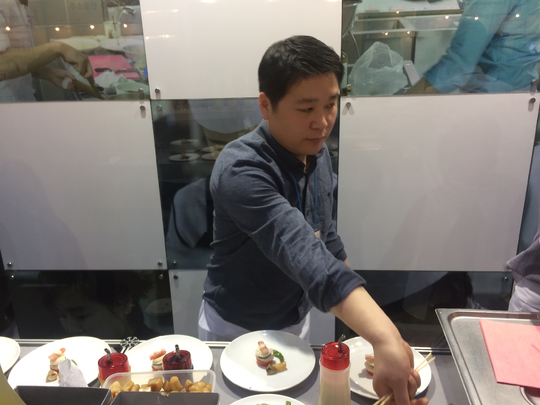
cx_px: 270
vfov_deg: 48.2
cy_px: 202
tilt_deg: -20.1
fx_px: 452
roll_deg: +2.5
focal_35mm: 29
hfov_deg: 61.7
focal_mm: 4.15
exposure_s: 1/30
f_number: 2.2
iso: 64
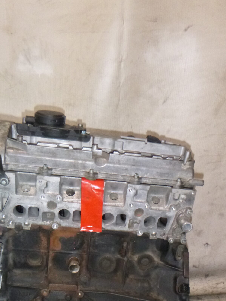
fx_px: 348
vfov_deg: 44.7
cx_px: 106
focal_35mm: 40
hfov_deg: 35.9
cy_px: 237
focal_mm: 4.5
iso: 400
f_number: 3.9
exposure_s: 1/125
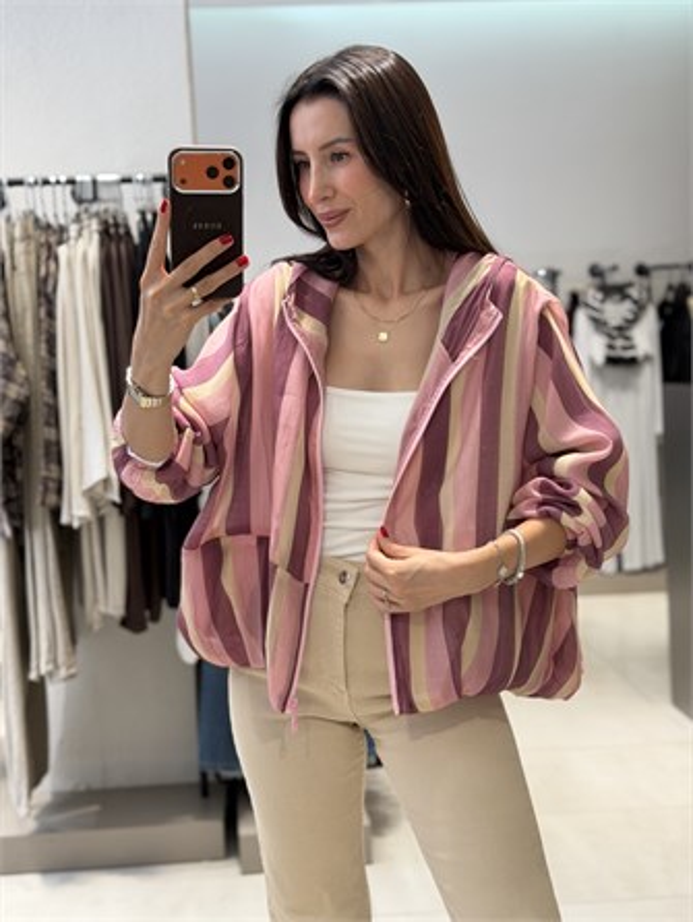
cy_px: 461
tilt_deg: -20.3
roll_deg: +0.8
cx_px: 346
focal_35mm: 48
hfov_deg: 30.3
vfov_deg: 39.6
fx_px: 1280
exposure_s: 1/100
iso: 64
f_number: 1.78
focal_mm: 6.76
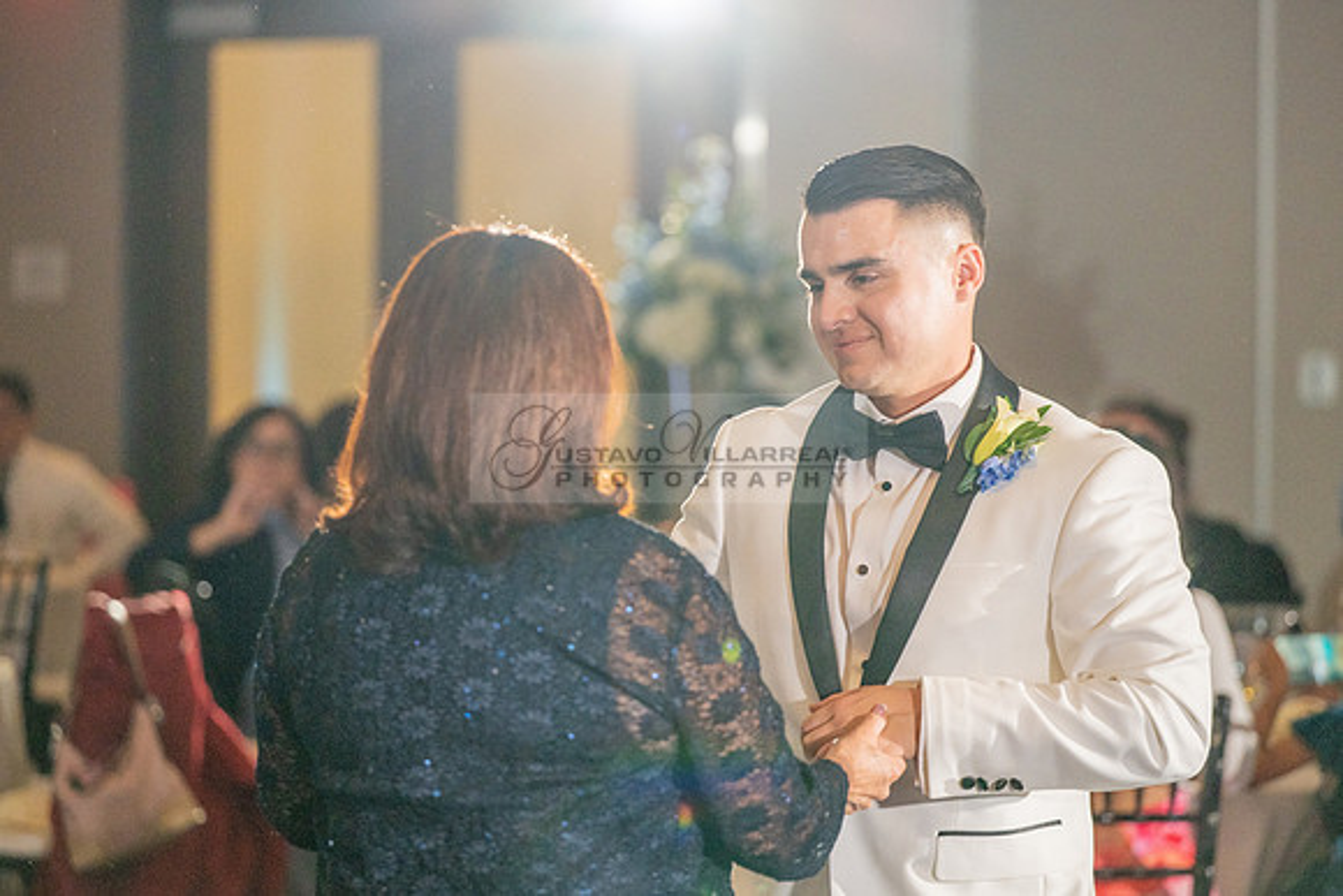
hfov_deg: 16.3
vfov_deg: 10.9
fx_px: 4691
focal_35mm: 126
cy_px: 448
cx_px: 672
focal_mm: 115
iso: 1600
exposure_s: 1/200
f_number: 2.8
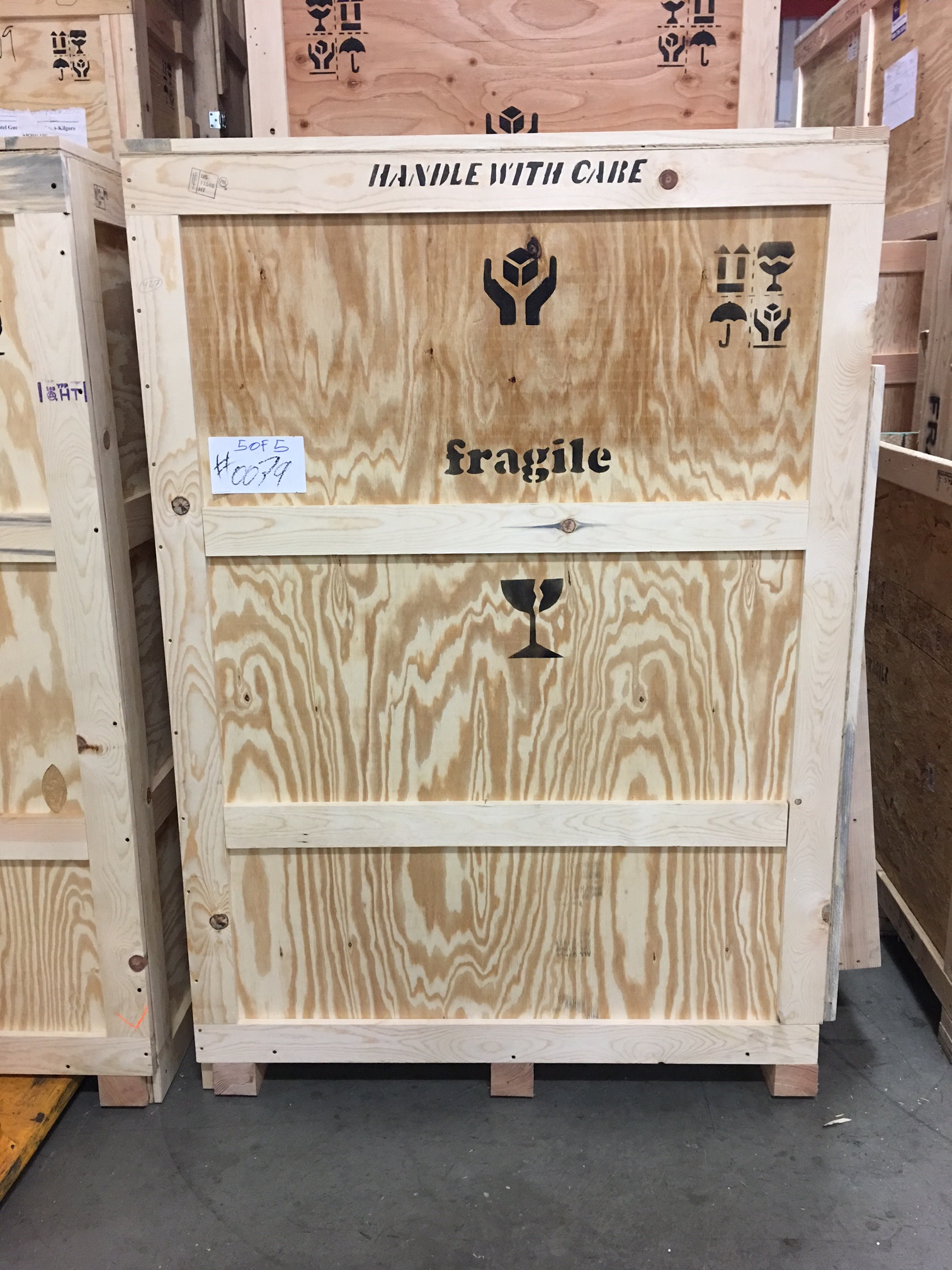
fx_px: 1063
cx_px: 476
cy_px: 635
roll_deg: +1.1
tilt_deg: -13.6
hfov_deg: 48.2
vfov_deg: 61.7
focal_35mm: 29
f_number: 2.2
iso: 64
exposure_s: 1/15
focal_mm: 4.15
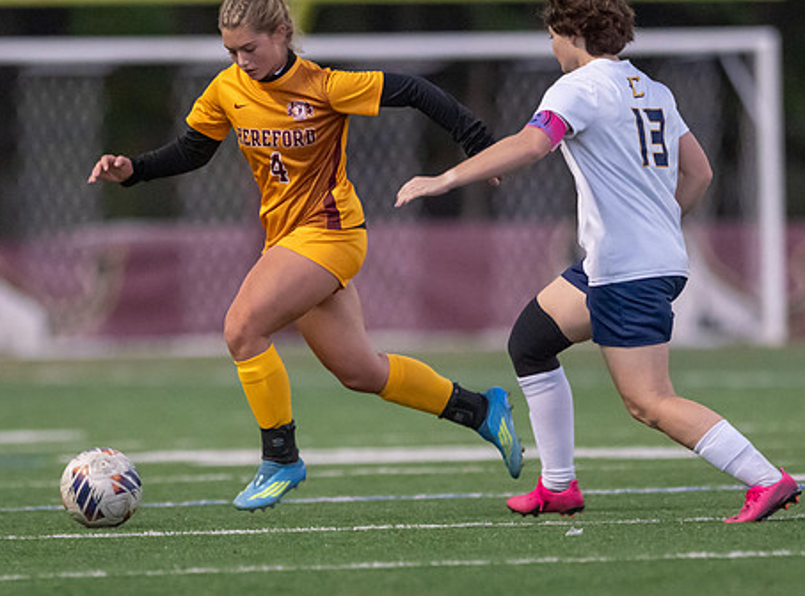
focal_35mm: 626
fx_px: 14485
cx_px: 329
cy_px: 368
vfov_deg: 2.4
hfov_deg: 3.2
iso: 6400
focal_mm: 300
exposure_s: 1/1000
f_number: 2.8
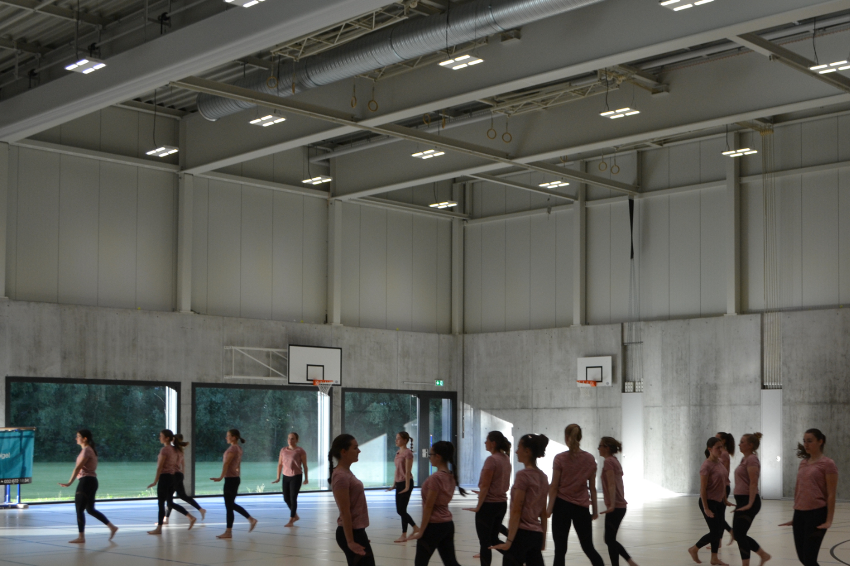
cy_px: 395
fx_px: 1228
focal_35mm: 52
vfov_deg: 25.8
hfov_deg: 37.8
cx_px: 561
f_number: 5.6
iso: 320
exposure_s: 1/125
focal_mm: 24
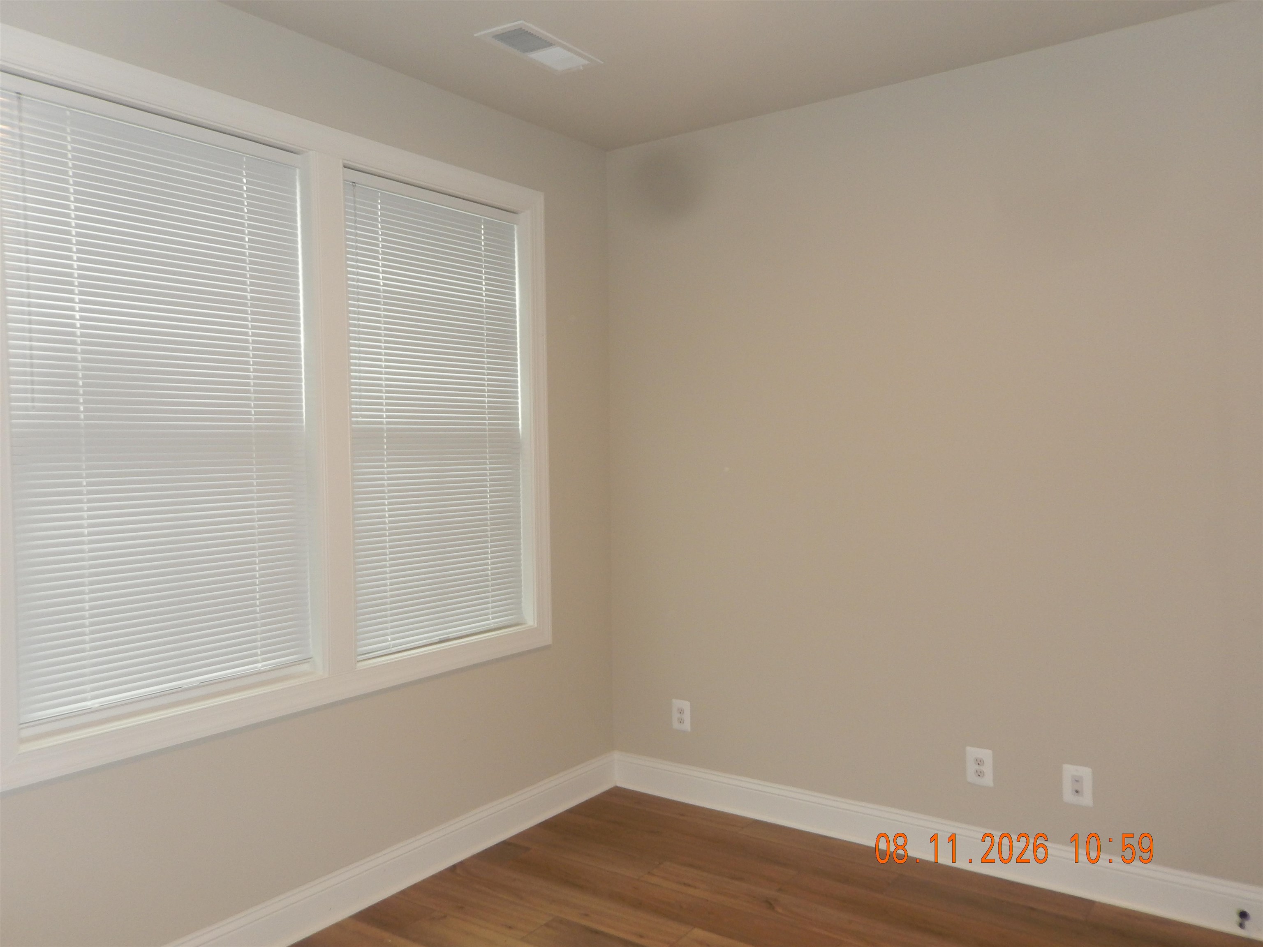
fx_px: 912
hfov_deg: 69.4
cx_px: 632
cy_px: 474
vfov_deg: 54.9
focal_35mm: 25
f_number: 3.4
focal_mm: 4.5
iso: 200
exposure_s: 1/30
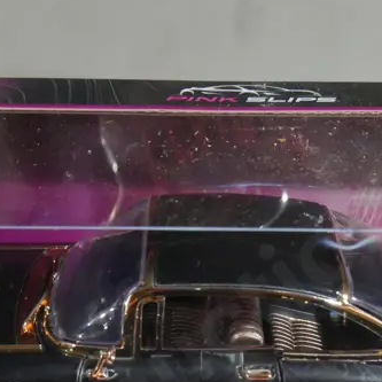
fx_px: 1086
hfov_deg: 19.9
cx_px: 189
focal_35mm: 87
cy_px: 359
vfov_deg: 19.5
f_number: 7.1
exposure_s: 1/60
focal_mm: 16
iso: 3200
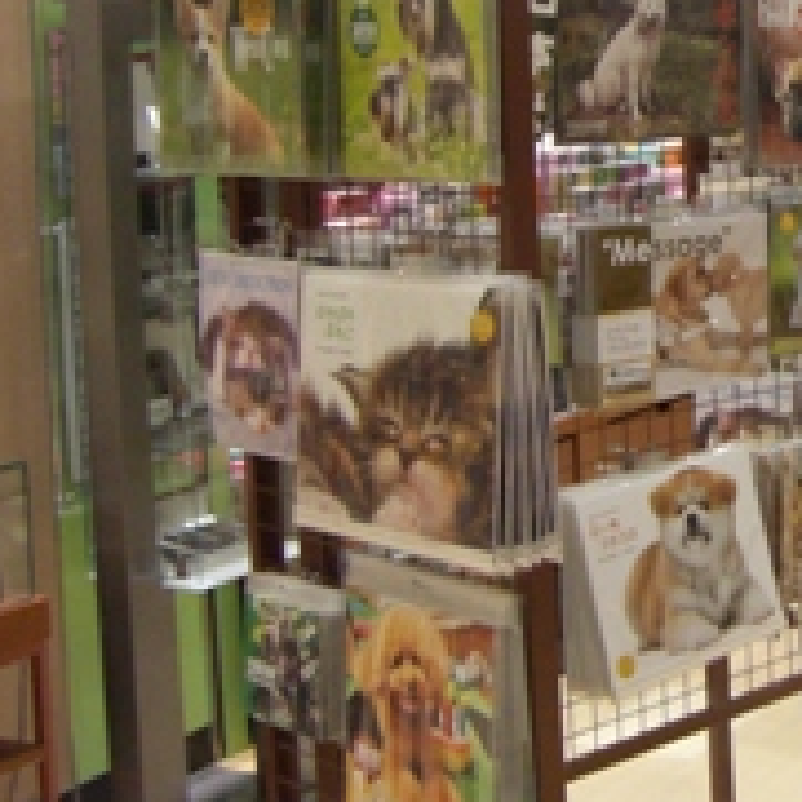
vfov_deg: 20.7
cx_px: 966
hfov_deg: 19.6
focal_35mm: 83
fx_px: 2176
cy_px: 195
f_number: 2.7
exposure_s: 1/100
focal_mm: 6.2
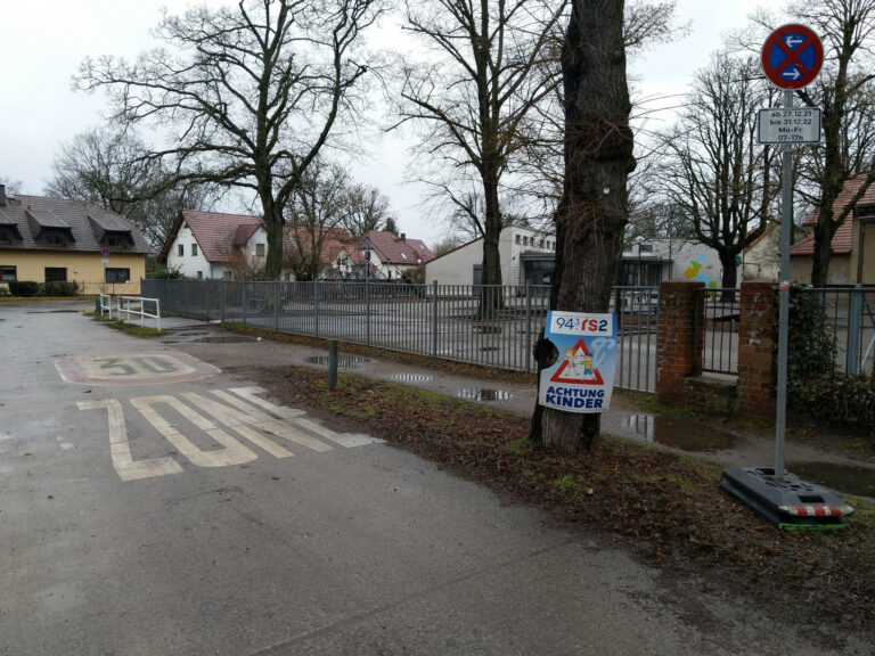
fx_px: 632
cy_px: 328
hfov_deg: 69.4
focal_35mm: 25
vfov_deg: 54.9
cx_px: 438
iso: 100
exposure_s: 1/177
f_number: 1.75
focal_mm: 4.28
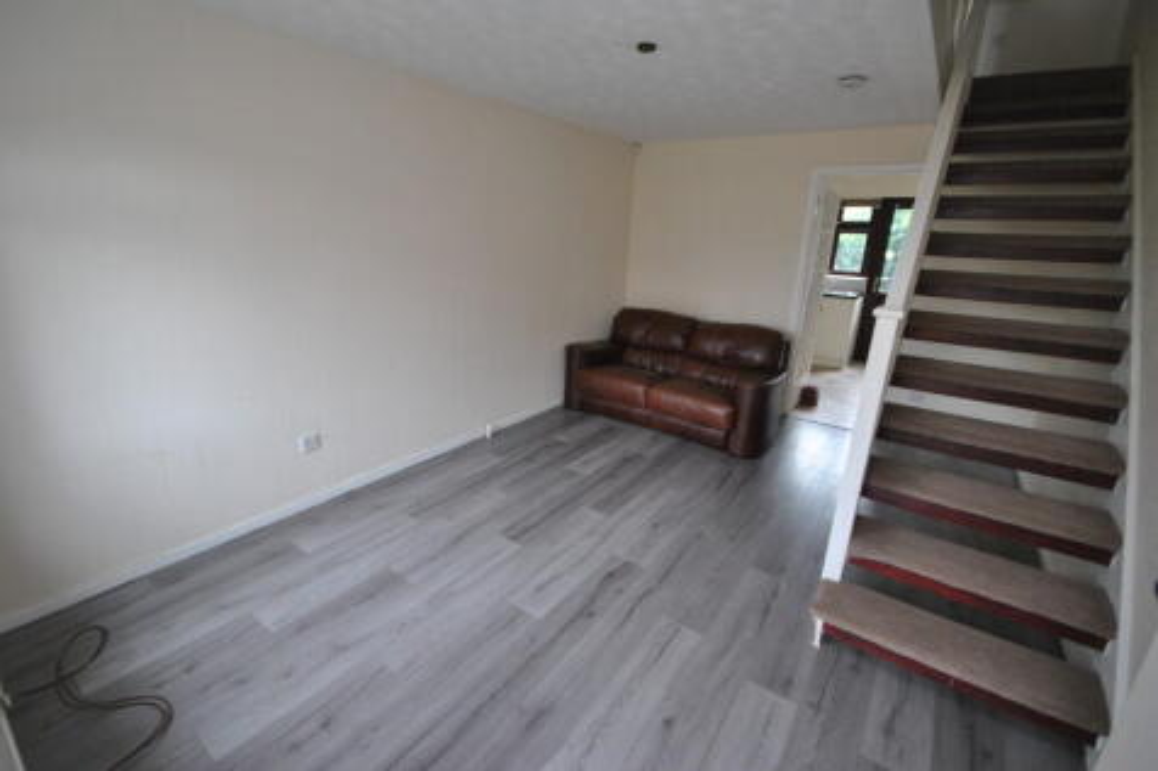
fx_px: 482
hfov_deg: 100.4
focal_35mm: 15
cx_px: 579
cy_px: 386
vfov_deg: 77.3
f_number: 4
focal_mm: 10
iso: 400
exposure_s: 1/13
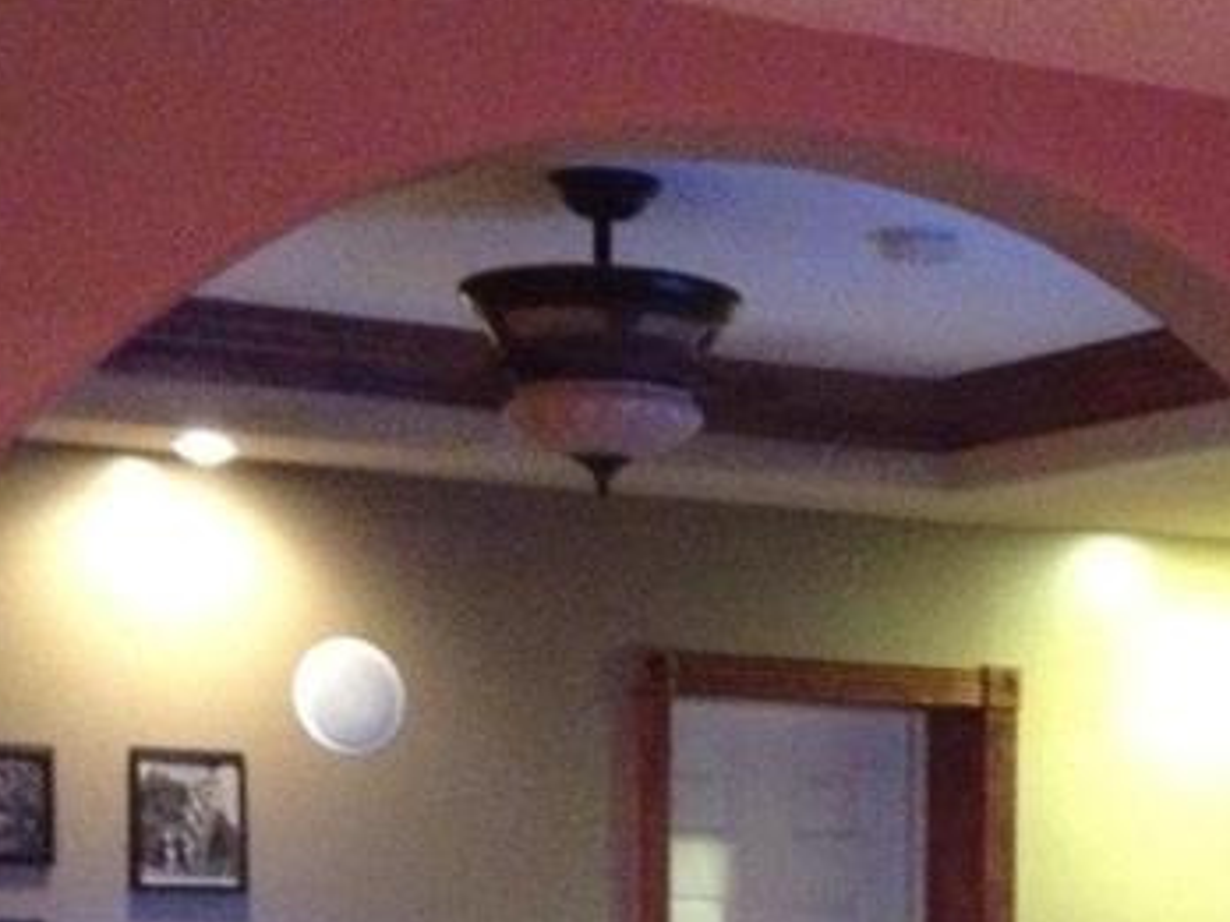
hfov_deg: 18.9
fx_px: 3660
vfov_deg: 13.9
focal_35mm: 103
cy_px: 1159
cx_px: 961
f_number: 2.4
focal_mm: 4.28
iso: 800
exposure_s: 1/15
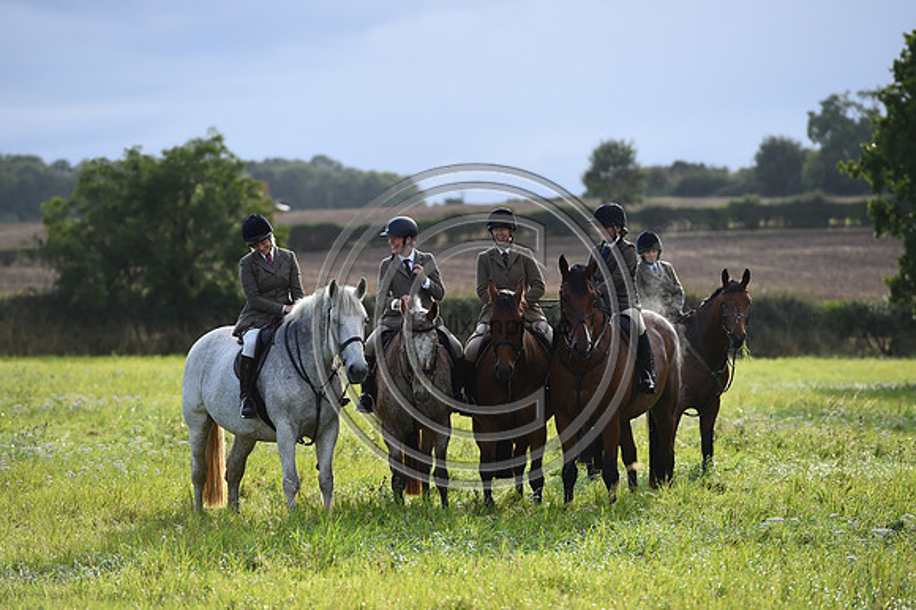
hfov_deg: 10.3
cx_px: 458
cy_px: 305
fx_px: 5086
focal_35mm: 200
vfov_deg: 6.9
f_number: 5
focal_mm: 200
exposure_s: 1/800
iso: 360
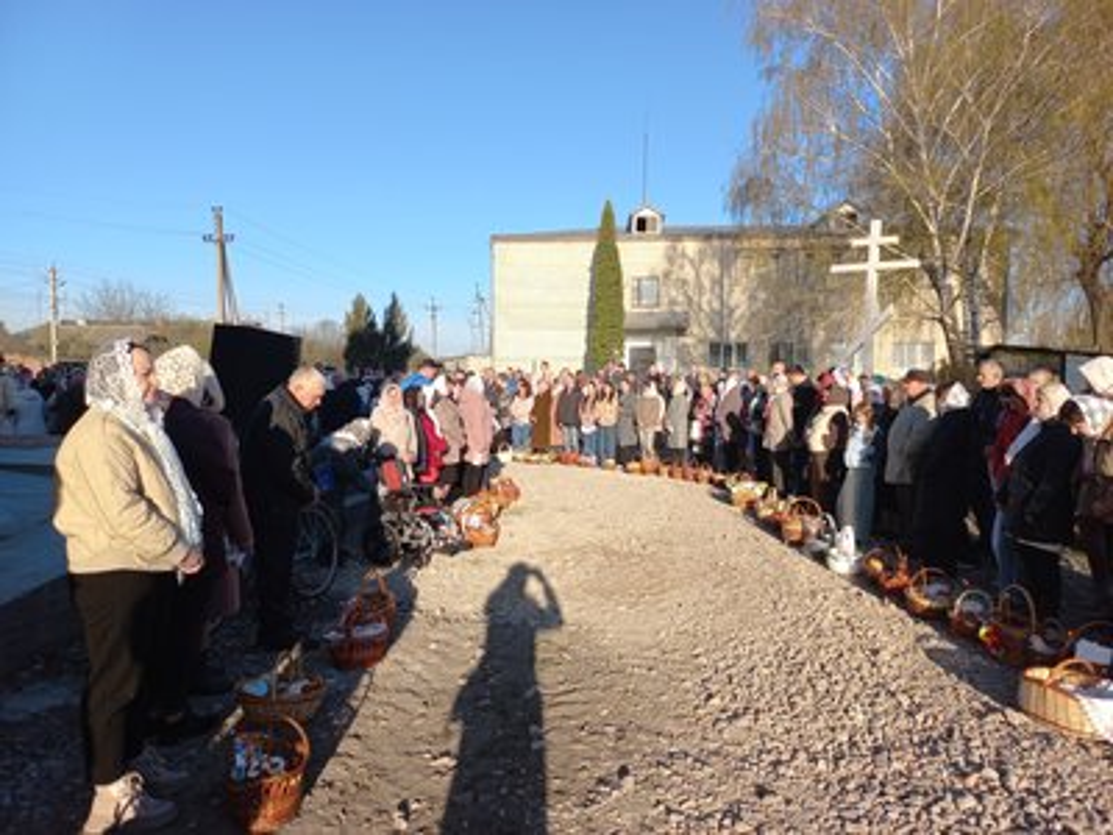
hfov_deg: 69.4
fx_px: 804
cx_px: 556
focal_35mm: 25
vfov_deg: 54.9
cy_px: 418
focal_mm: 4.6
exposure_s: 1/454
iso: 25
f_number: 1.8
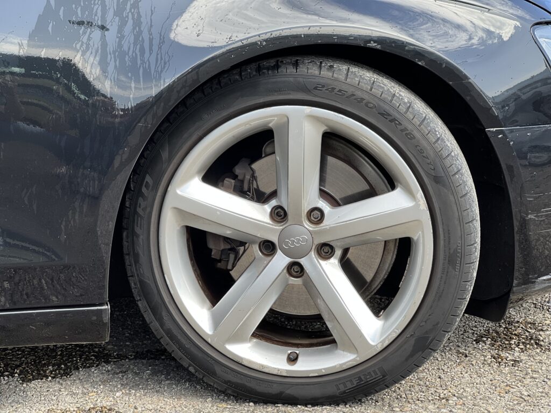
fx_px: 1226
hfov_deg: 25.3
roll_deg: +1.0
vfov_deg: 19.1
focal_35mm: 77
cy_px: 206
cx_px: 276
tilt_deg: -9.3
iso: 32
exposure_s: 1/121
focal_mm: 9
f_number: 2.8
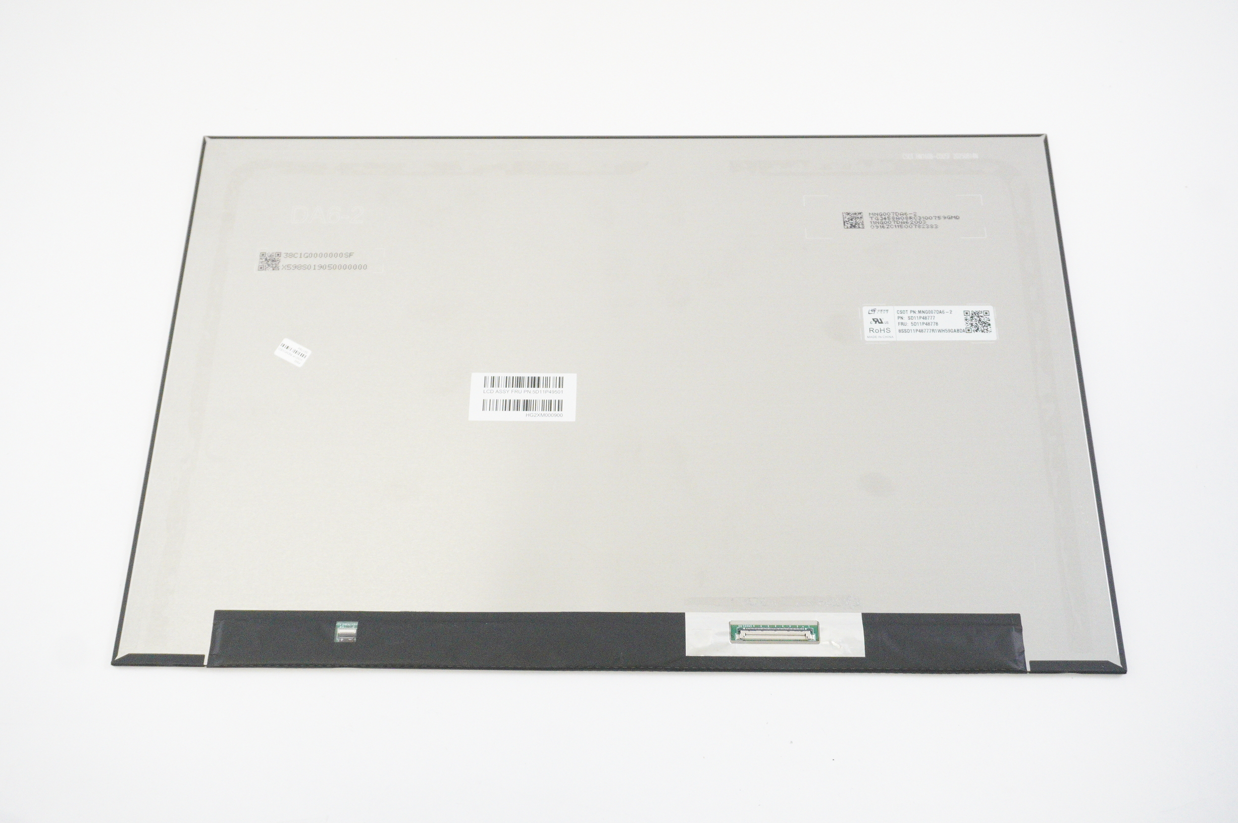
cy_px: 412
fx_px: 1288
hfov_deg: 51.3
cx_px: 619
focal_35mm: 38
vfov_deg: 35.4
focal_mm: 25
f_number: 5.6
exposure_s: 1/200
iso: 6400
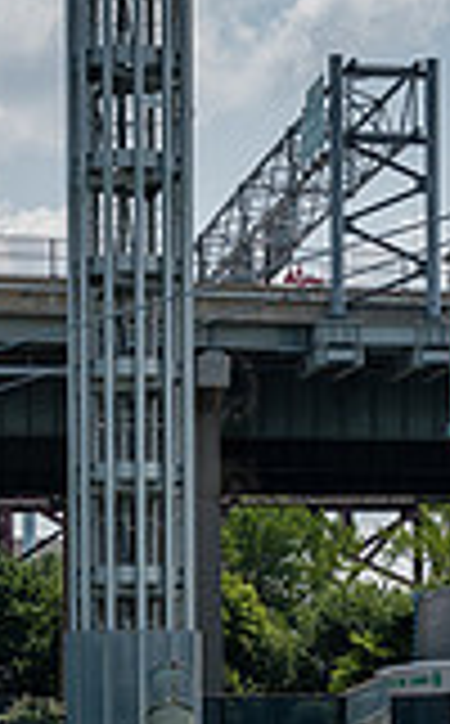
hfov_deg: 9.3
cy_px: 857
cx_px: 234
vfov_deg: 14.5
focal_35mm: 140
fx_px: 2759
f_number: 5.6
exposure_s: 1/3200
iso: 400
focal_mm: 38
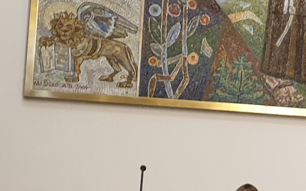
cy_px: 158
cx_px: 462
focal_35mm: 86
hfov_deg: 20.5
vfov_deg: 15.1
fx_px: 717
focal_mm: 4.3
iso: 250
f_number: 1.5
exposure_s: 1/100
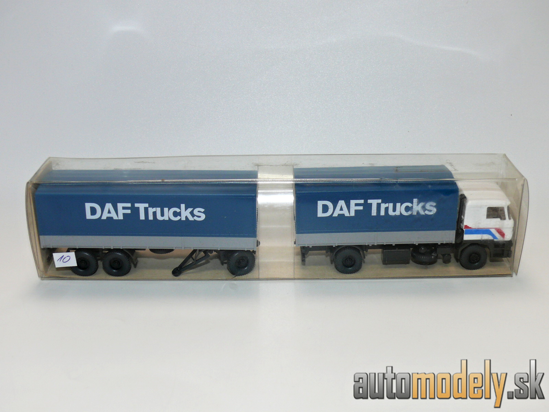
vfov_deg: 29.1
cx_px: 274
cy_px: 206
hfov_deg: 38.2
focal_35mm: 50
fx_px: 793
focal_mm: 9
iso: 100
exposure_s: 1/30
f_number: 4
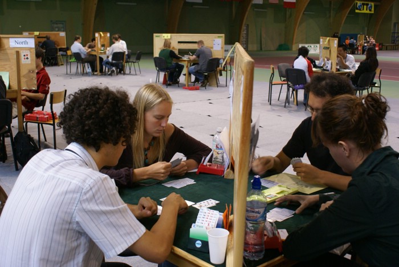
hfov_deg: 46.4
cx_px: 200
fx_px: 466
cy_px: 134
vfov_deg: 32.0
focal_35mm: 42
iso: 400
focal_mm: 28
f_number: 5.6
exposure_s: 1/25
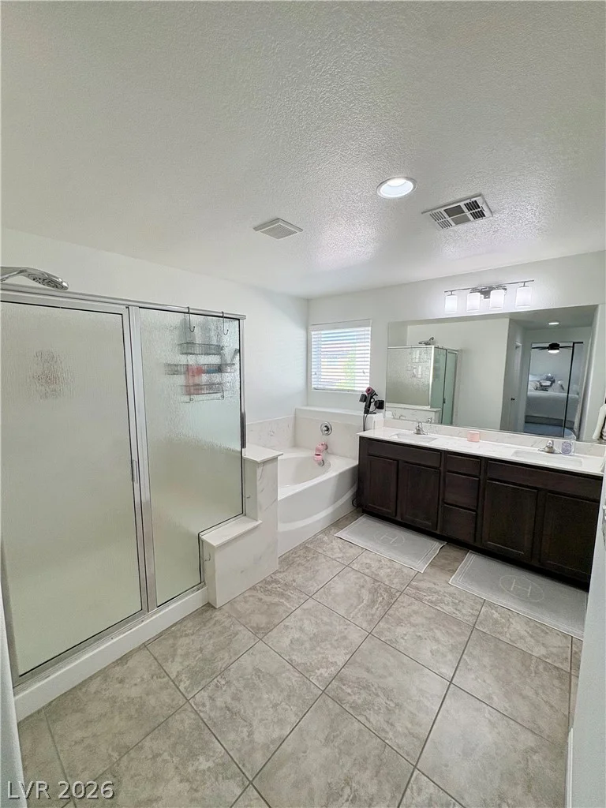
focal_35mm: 14
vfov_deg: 102.1
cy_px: 404
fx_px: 327
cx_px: 303
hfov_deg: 85.7
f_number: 2.2
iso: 80
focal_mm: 2.22
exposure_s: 1/120
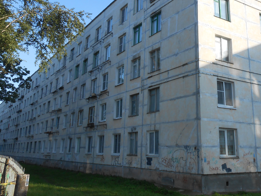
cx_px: 160
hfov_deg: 49.7
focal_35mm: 37
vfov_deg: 38.2
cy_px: 63
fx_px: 279
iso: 80
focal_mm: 4.6
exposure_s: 1/320
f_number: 3.5
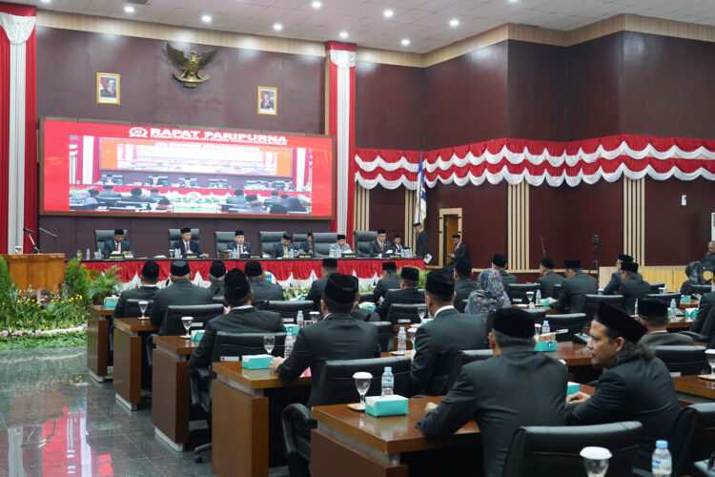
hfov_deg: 46.4
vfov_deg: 31.9
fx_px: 834
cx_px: 358
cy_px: 238
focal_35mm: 42
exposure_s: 1/100
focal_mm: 42
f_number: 4
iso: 3200
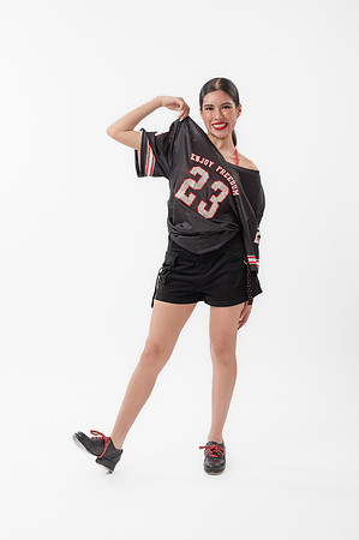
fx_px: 780
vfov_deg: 38.2
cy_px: 270
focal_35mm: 52
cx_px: 180
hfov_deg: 25.9
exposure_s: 1/160
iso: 640
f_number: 8
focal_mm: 52
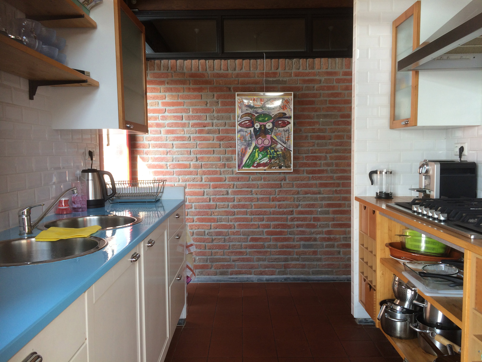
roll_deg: +1.9
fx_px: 404
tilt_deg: -3.8
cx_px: 241
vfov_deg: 48.2
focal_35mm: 29
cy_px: 181
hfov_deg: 61.7
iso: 50
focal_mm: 4.15
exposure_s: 1/100
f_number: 2.2
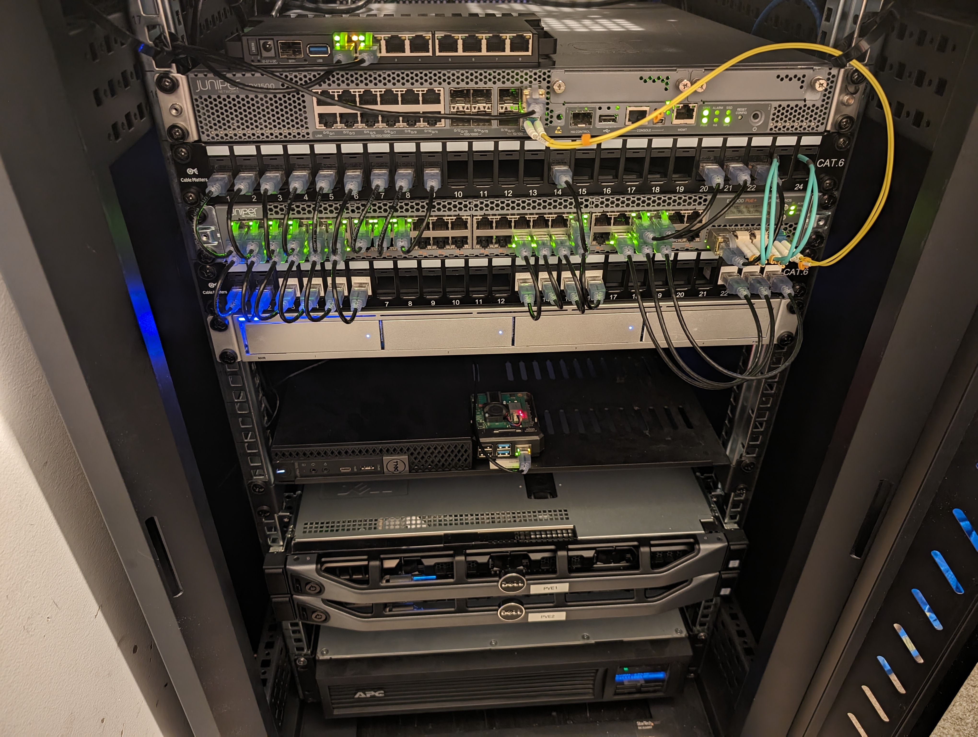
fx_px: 679
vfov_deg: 56.9
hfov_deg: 71.5
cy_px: 368
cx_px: 489
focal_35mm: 24
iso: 1039
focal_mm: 6.9
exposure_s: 1/30
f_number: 1.68
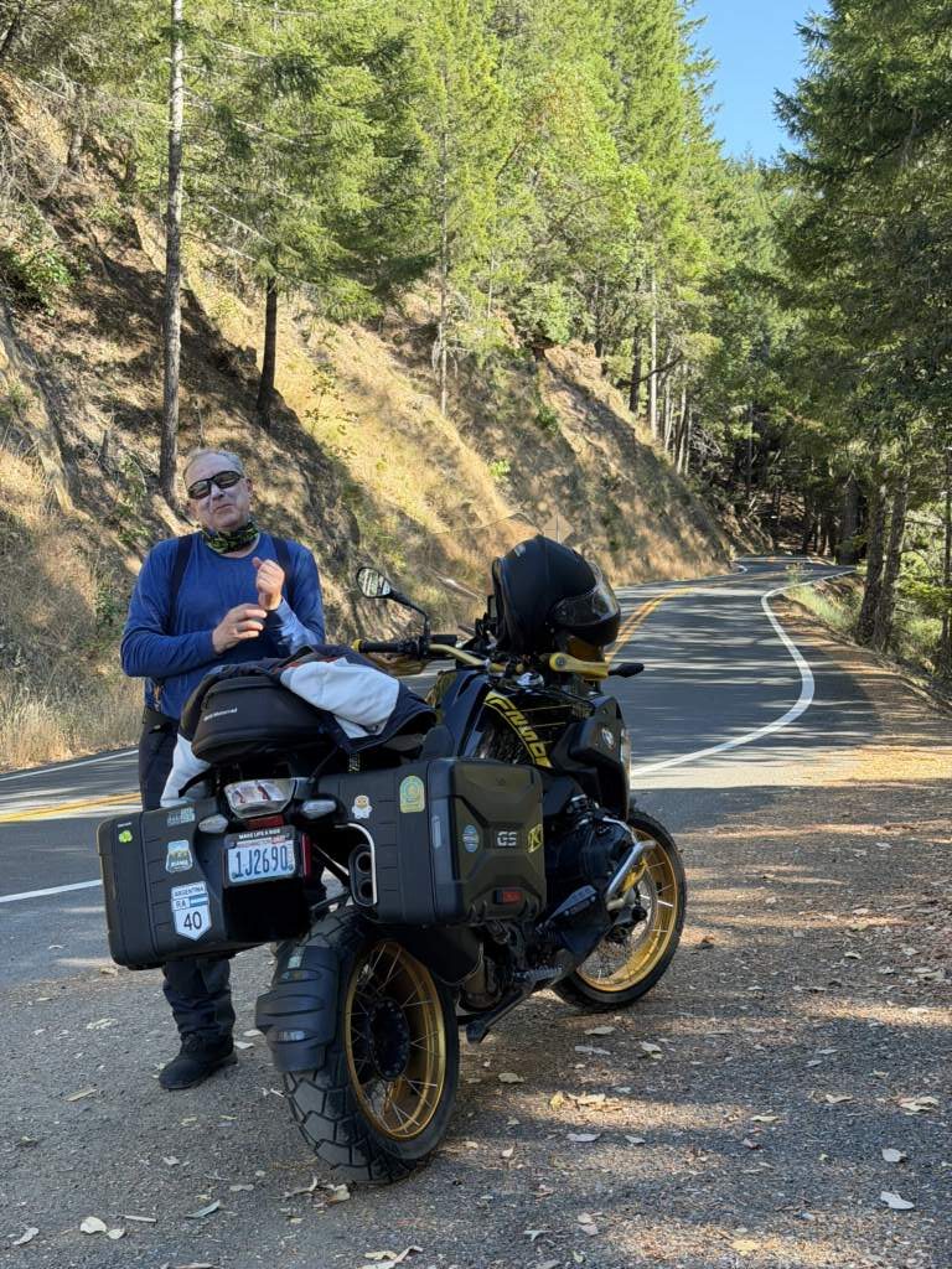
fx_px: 1760
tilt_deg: -3.5
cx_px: 476
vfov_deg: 39.7
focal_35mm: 48
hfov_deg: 30.3
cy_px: 634
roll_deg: -0.2
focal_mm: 6.76
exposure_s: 1/509
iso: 80
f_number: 1.78
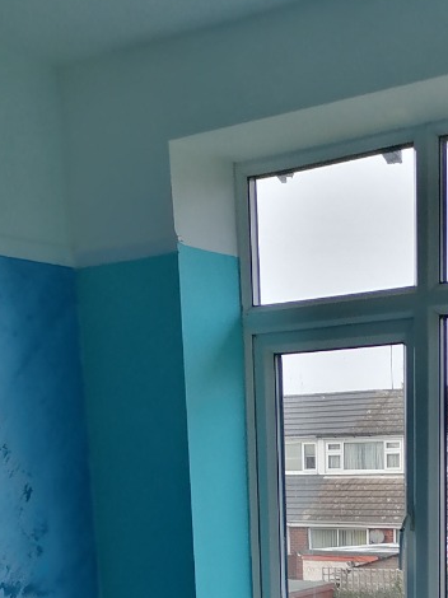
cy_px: 724
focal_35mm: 69
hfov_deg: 20.8
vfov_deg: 25.3
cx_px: 417
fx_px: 1192
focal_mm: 5.4
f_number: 1.8
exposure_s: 1/50
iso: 80
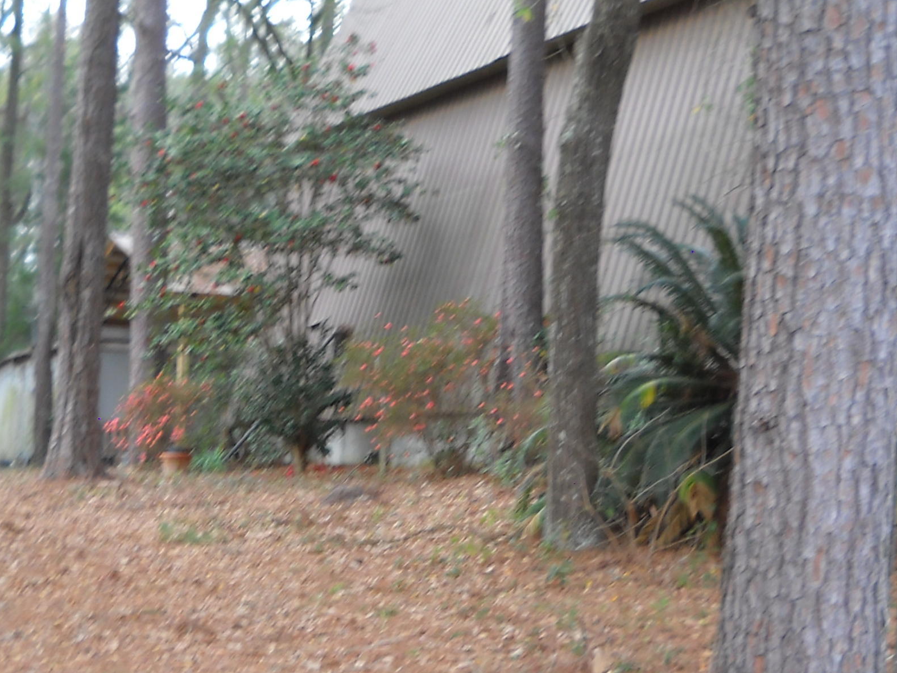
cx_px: 366
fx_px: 2021
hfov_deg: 25.0
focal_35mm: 78
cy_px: 474
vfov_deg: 18.8
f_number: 3.1
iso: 64
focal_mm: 6.72
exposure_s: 1/57
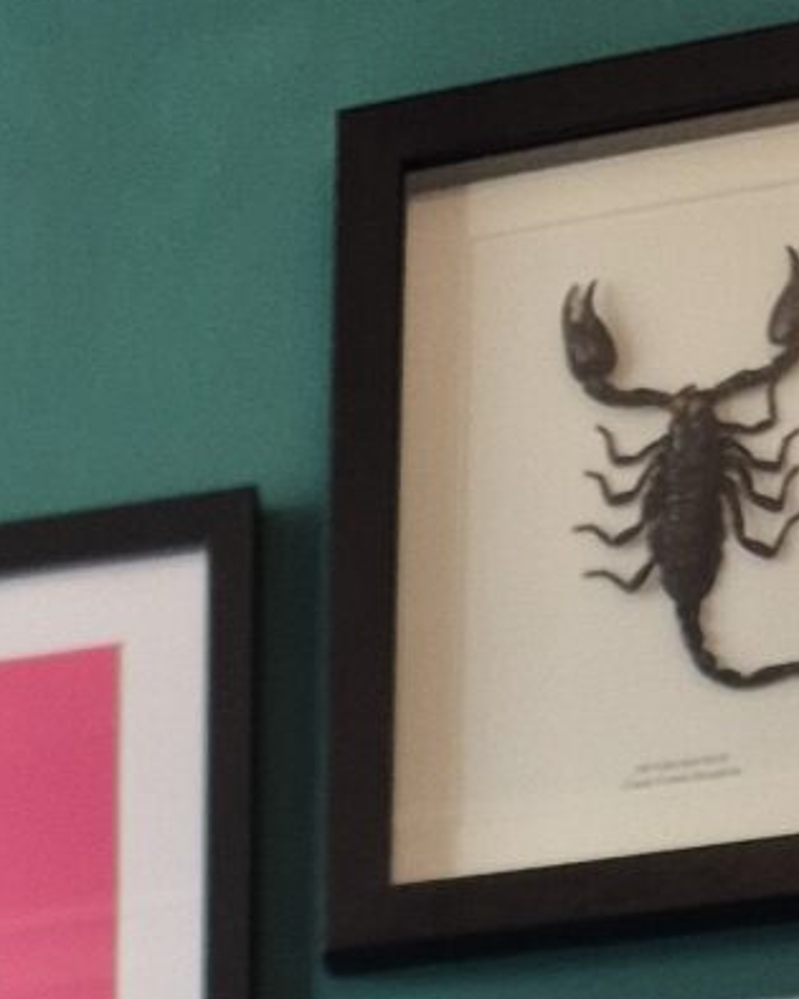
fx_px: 4317
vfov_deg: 11.2
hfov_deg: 9.2
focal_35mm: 146
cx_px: -1309
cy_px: 2356
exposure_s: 1/100
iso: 200
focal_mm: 5.4
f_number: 1.8
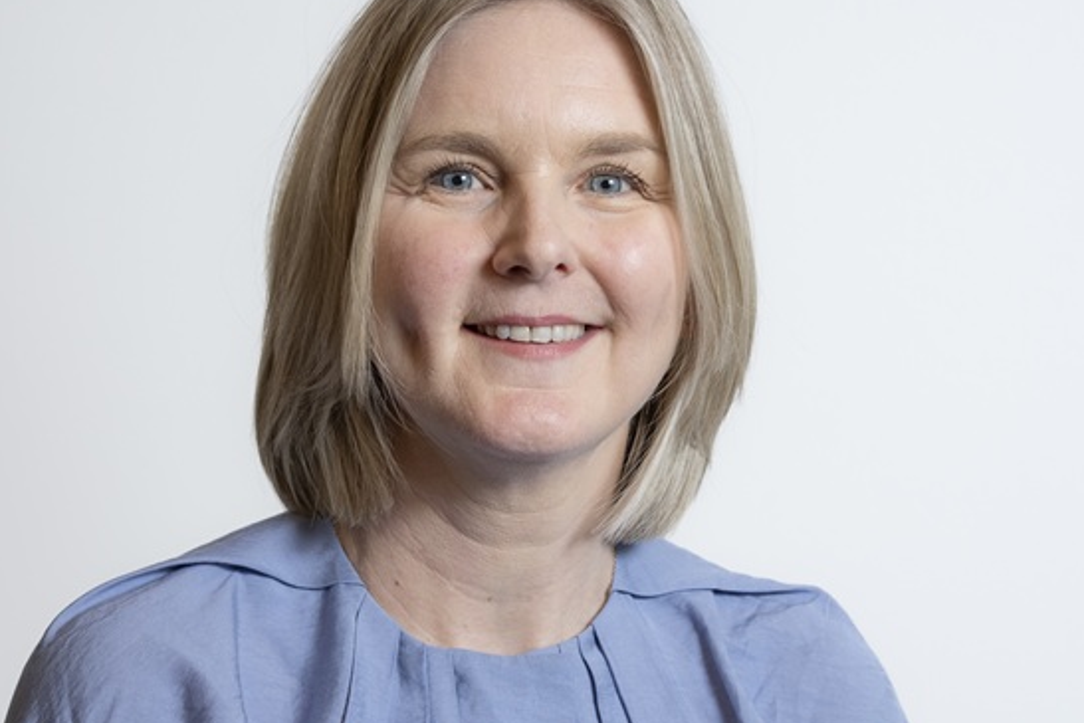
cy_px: 418
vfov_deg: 10.6
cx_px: 557
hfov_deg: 15.9
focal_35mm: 129
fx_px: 3885
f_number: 5
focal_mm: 56
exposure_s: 1/100
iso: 400
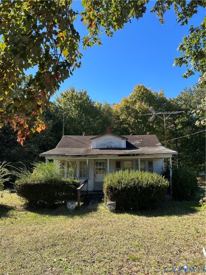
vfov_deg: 67.3
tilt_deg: +5.9
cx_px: 103
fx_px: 206
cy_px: 138
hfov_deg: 53.1
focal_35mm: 26
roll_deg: -1.0
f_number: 1.5
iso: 50
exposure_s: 1/1645
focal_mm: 5.7
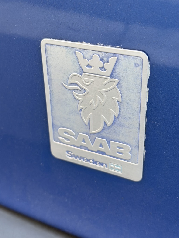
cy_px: 119
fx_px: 331
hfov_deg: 30.3
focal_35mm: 48
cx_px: 90
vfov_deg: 39.7
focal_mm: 6.76
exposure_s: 1/65
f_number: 1.78
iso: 100
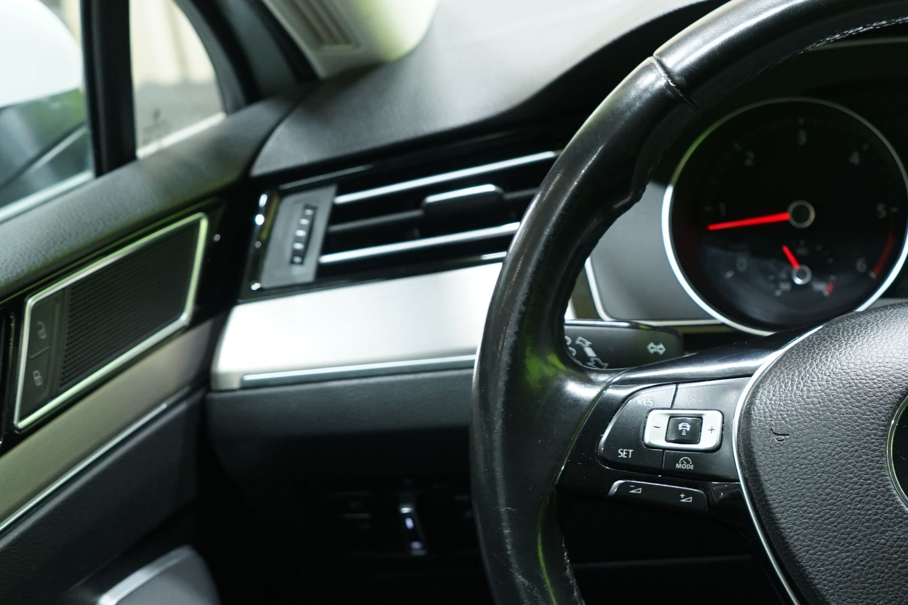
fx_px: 1564
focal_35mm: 62
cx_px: 967
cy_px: 348
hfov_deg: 29.6
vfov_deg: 21.9
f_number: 4.5
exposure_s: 1/20
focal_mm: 29
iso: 1000
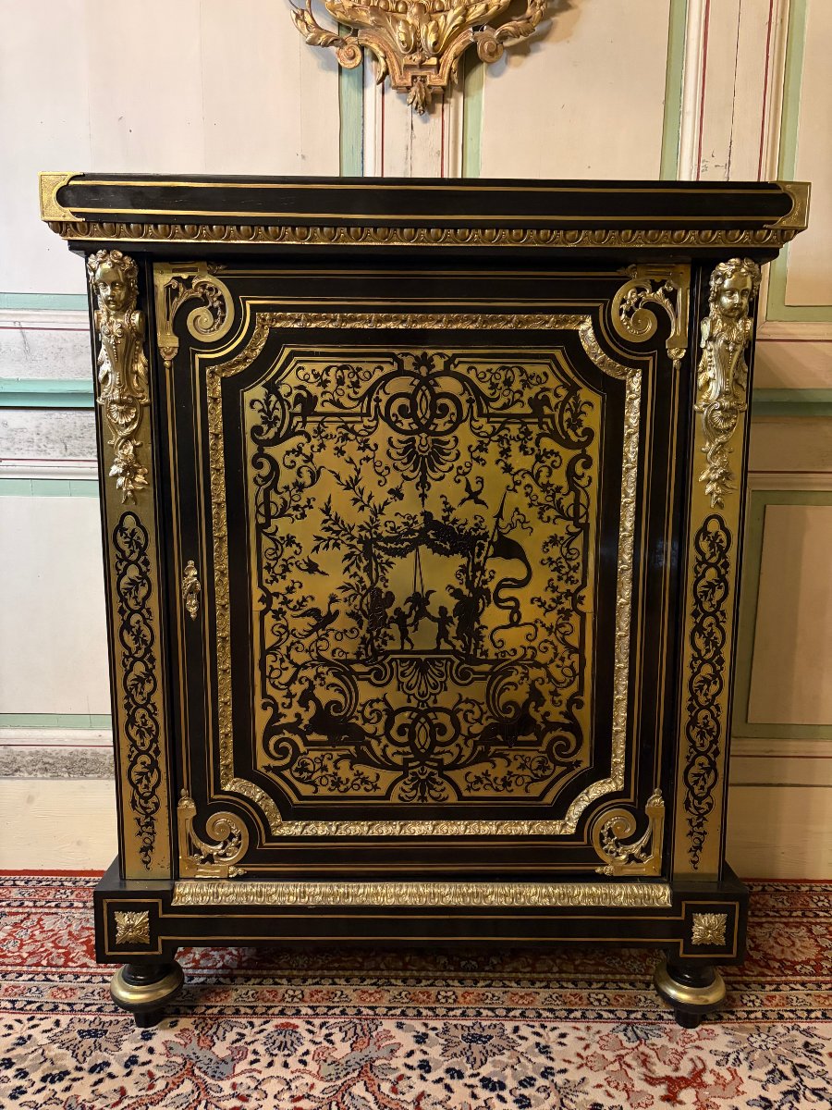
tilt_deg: -8.2
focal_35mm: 26
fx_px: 833
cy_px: 555
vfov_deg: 67.3
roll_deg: -0.7
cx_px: 416
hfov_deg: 53.1
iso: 640
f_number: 1.6
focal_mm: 5.96
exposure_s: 1/25
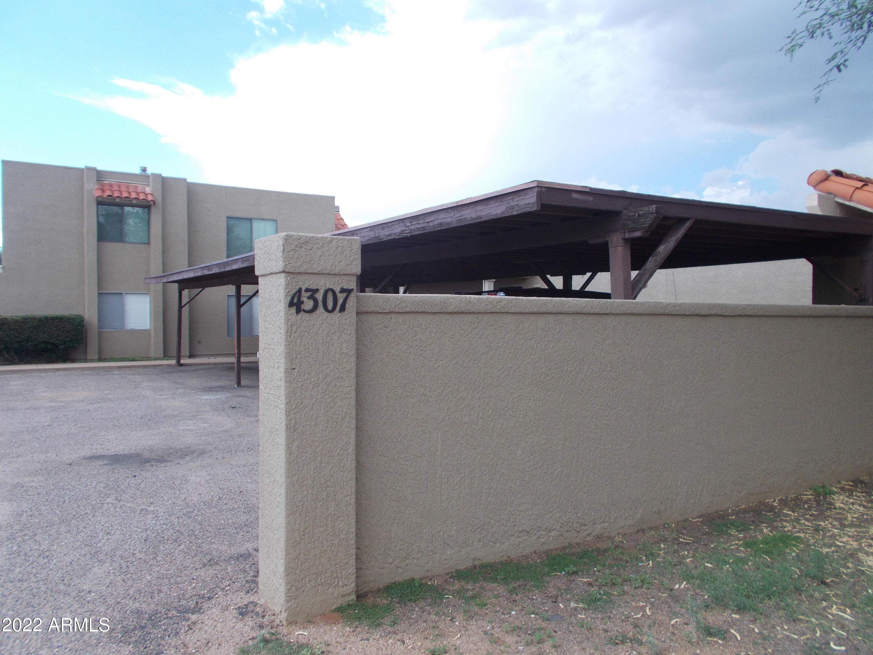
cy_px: 328
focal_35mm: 26
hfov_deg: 67.3
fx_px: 656
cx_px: 436
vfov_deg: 53.1
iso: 80
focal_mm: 4.6
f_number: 3.2
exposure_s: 1/320
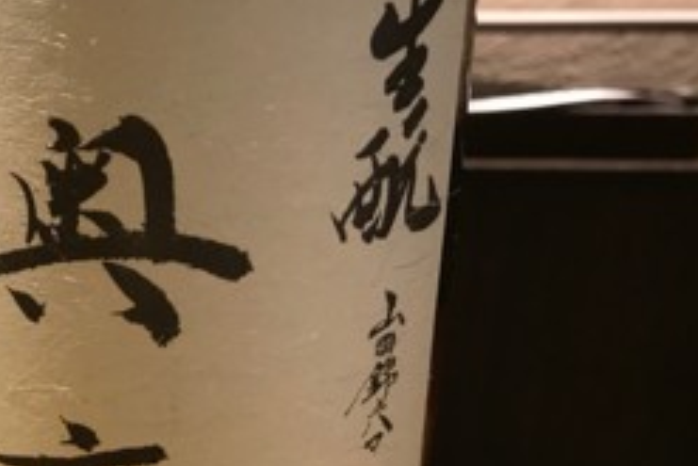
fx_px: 1028
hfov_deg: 36.1
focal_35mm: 53
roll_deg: +0.1
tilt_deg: -21.6
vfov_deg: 25.1
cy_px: 373
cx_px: 124
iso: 50
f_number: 1.8
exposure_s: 1/15
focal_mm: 3.99
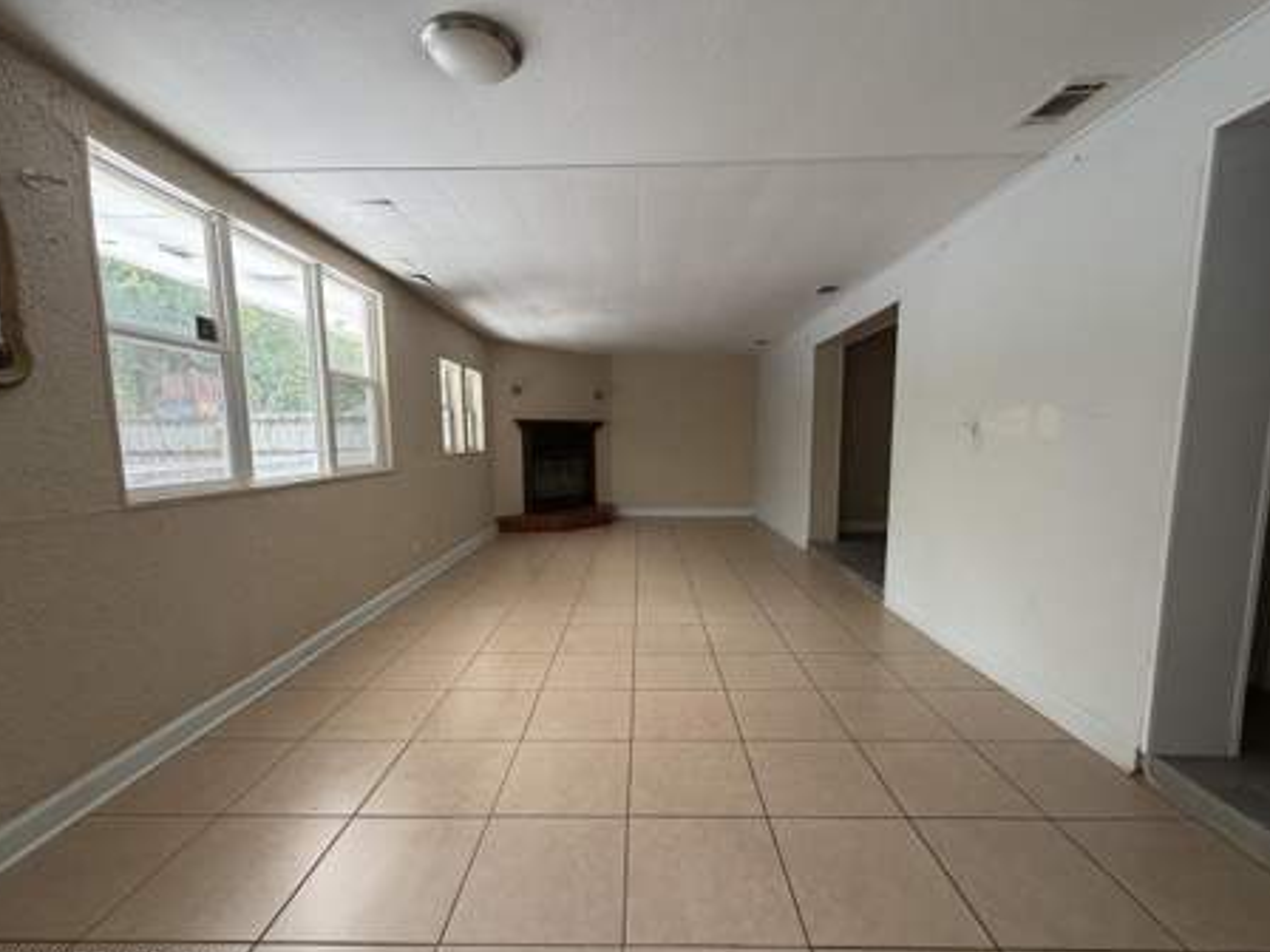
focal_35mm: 15
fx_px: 550
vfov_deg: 81.7
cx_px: 635
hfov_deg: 98.2
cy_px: 500
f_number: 2.2
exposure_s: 1/121
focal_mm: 2.22
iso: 160
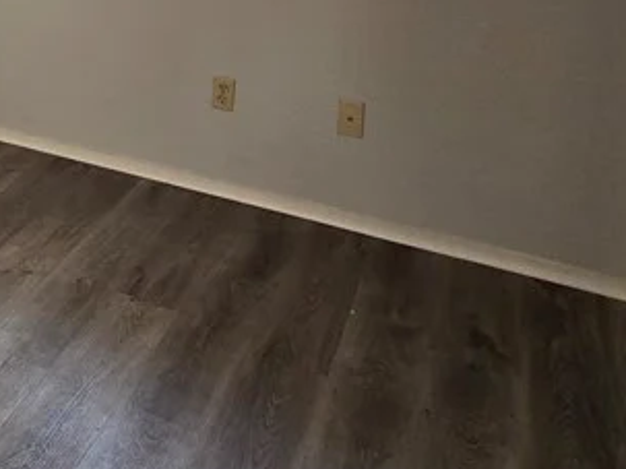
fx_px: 795
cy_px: -103
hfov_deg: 33.0
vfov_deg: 28.3
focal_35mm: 44
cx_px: -167
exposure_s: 1/60
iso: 125
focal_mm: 2.2
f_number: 2.2
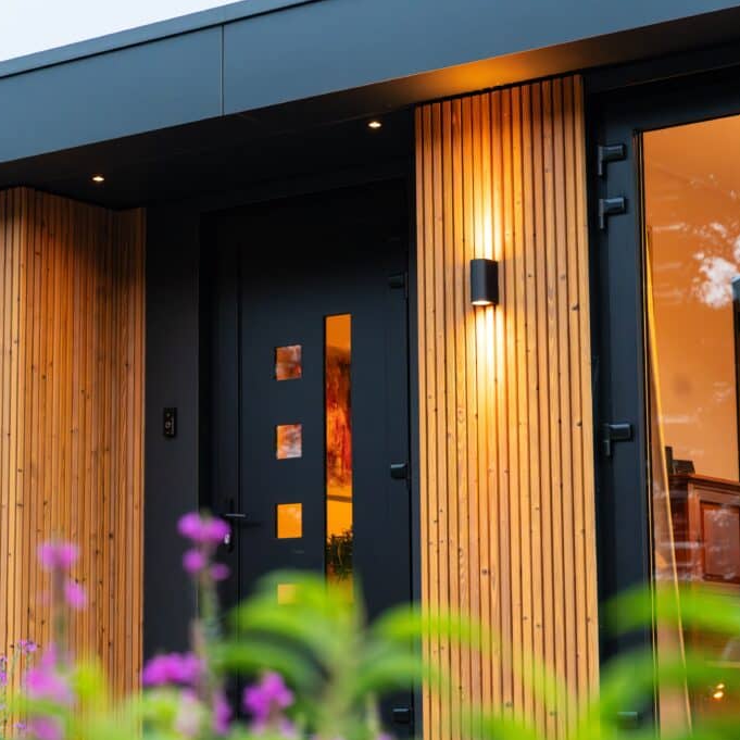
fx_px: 2177
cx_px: 203
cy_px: 372
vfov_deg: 19.3
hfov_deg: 19.2
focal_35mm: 90
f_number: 5
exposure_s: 1/125
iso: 8000
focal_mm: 70
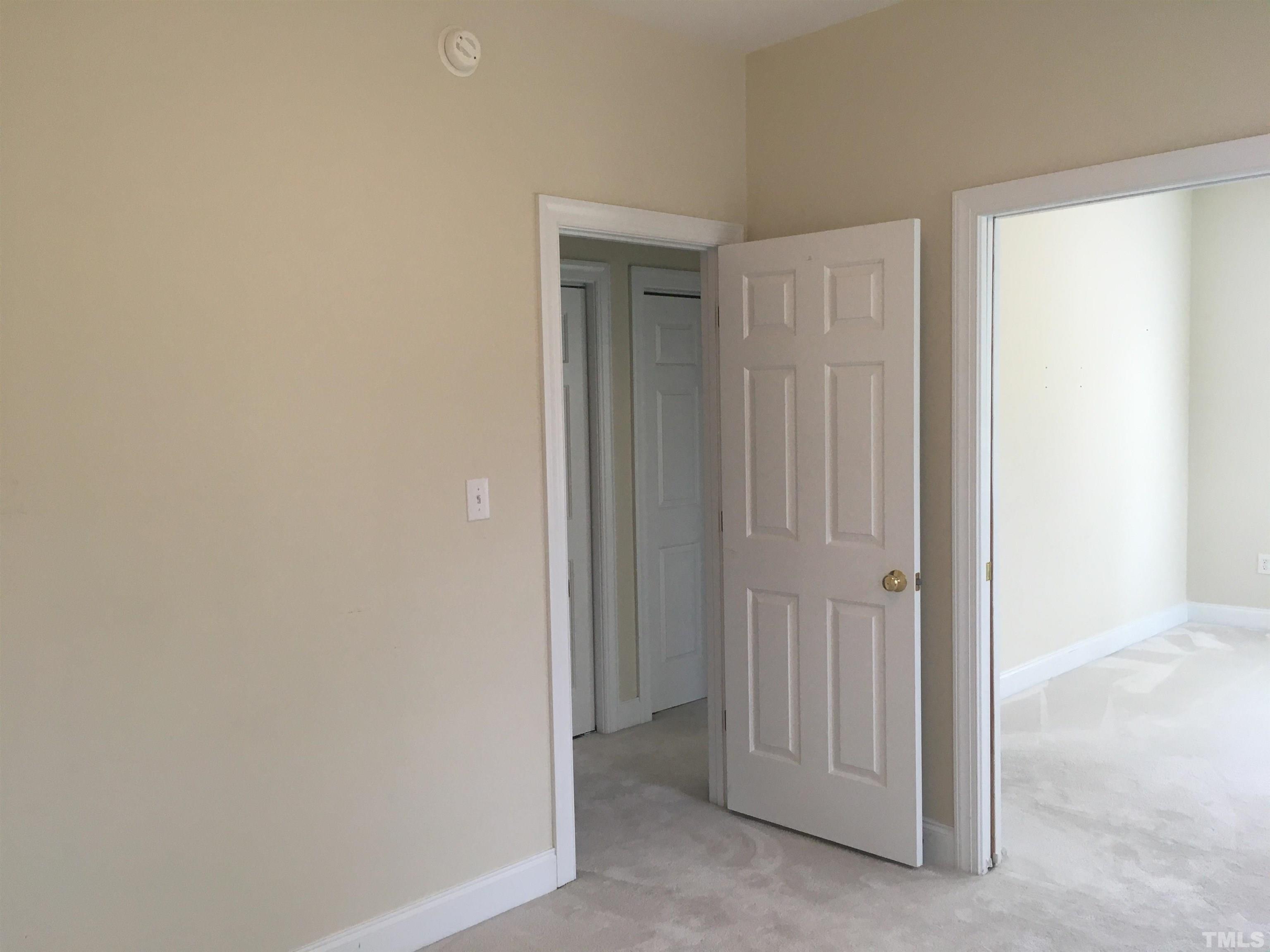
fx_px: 1064
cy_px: 476
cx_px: 635
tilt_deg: -3.9
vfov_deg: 48.2
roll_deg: +0.4
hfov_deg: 61.7
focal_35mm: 29
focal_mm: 4.15
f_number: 2.2
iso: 32
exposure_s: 1/30
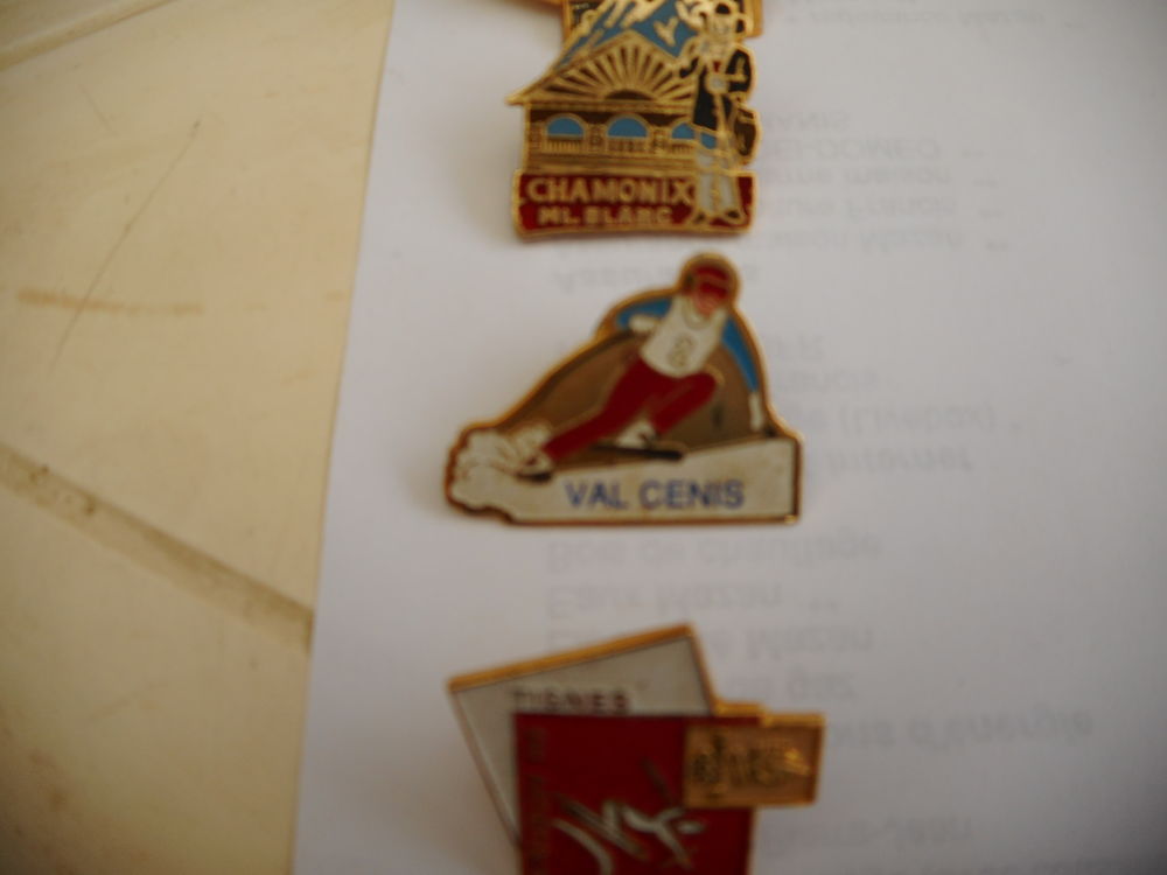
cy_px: 438
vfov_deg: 41.8
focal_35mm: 34
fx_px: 1146
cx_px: 584
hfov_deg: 54.0
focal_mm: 6
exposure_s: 1/100
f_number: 4.2
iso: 80
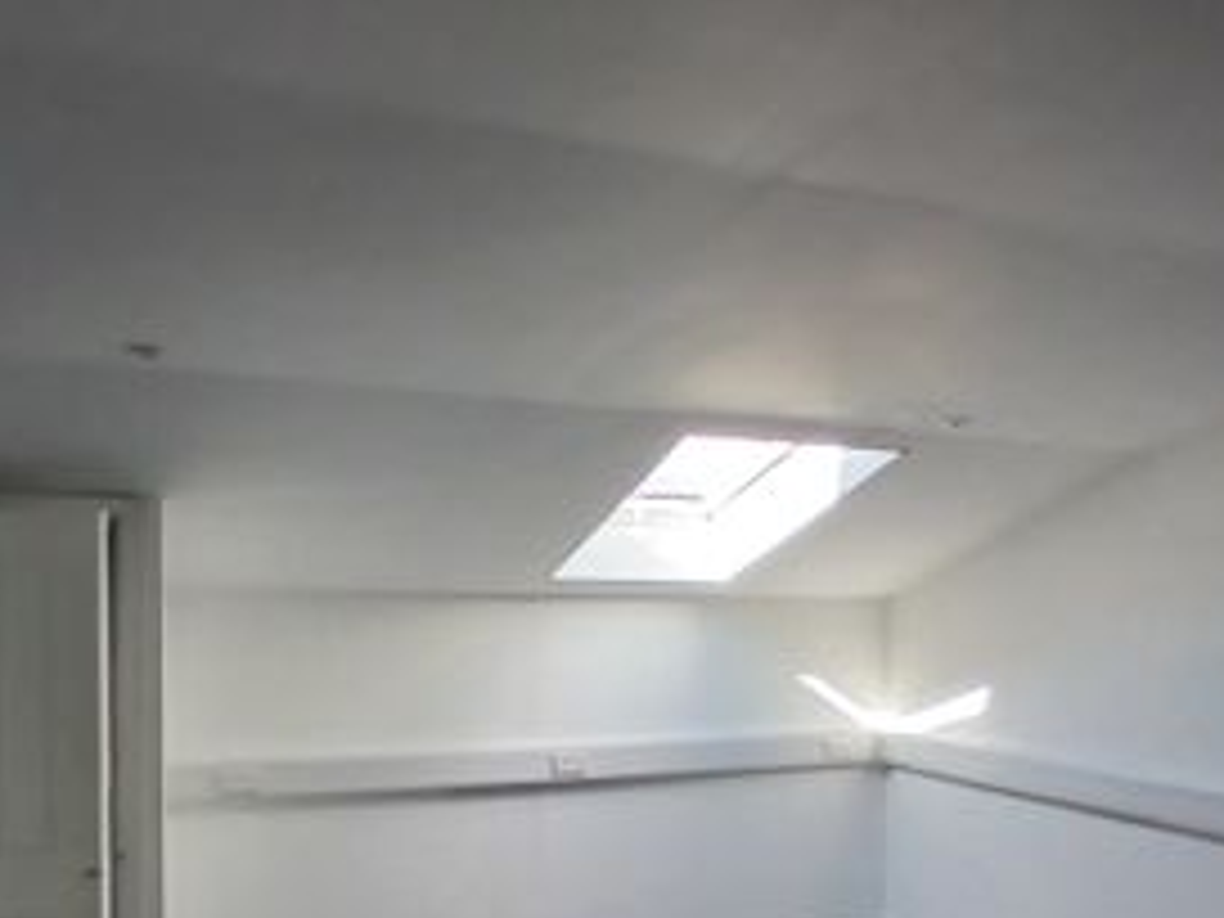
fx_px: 884
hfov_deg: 69.2
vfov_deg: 52.8
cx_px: 670
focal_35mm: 25
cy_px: 670
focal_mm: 1.4
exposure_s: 1/100
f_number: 2.2
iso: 100
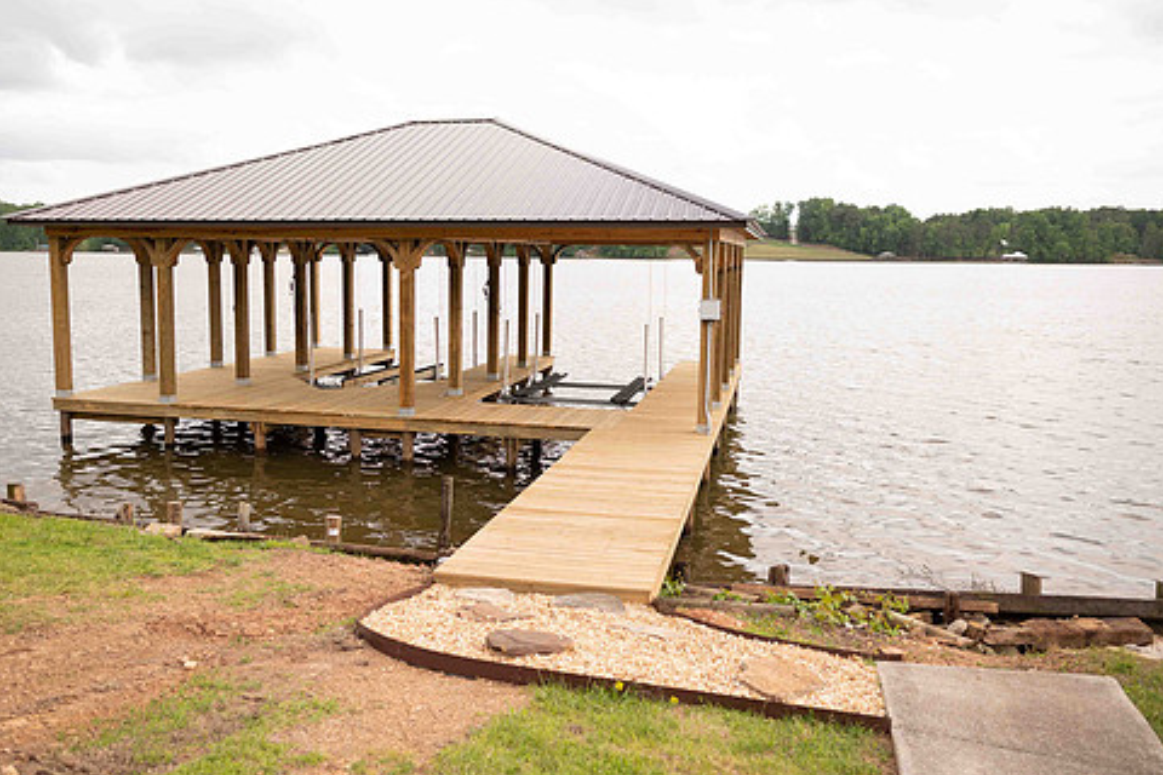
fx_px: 937
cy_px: 367
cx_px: 540
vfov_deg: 44.9
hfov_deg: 63.6
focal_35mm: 29
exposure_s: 1/1000
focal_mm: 24
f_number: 2.5
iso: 125
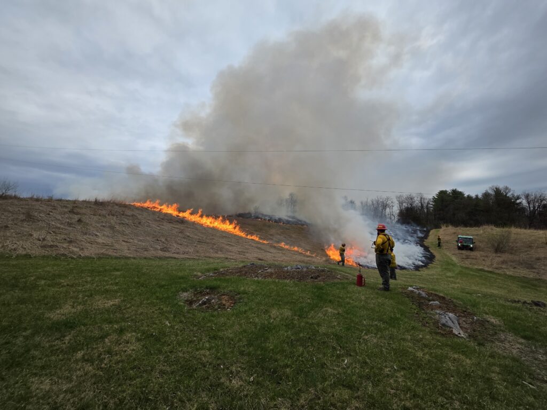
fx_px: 205
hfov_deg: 106.2
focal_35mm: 13
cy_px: 205
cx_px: 274
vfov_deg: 89.9
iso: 40
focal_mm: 2.2
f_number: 1.9
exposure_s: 1/1488
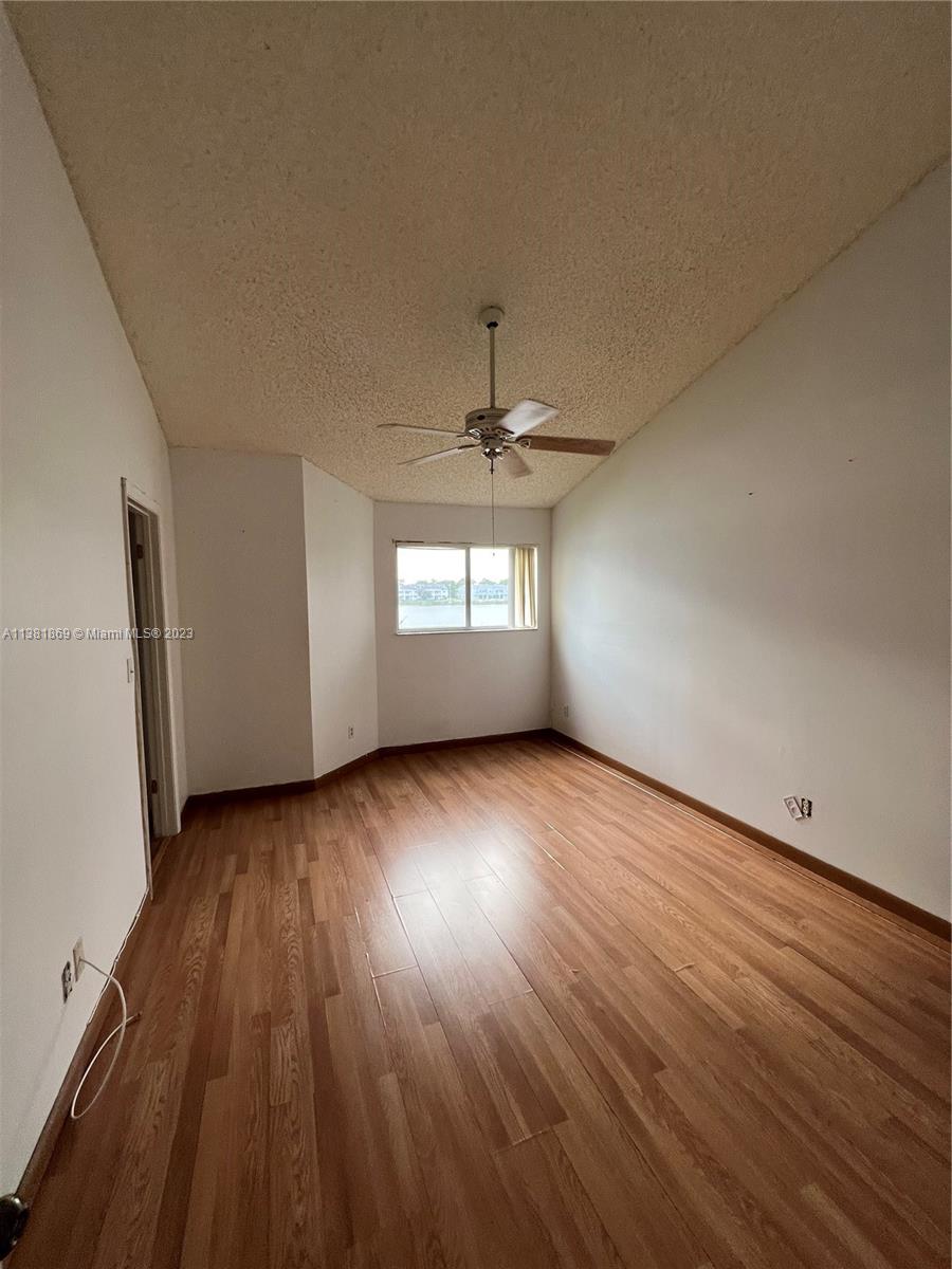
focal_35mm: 13
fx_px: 477
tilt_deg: -3.7
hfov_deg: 89.9
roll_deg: +0.4
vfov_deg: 106.2
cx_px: 476
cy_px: 634
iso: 64
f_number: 1.8
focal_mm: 1.57
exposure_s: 1/99
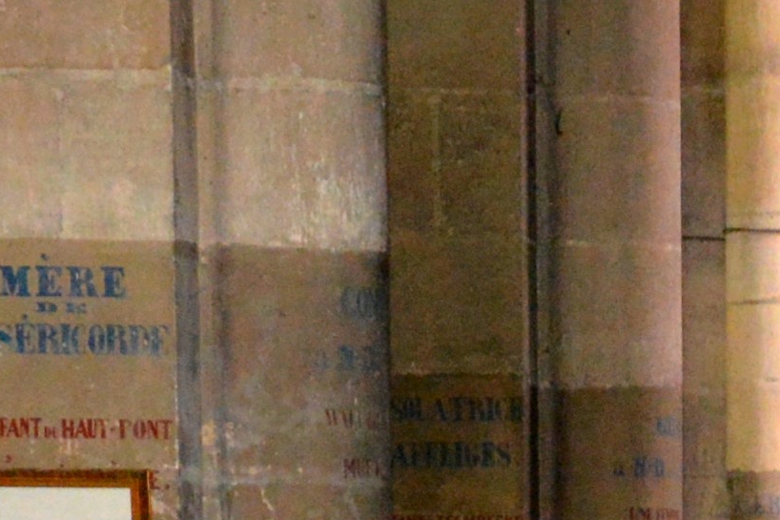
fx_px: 6195
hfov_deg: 7.0
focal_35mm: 286
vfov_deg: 4.6
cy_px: 1541
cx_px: 1539
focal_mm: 26
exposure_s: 1/60
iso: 2000
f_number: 4
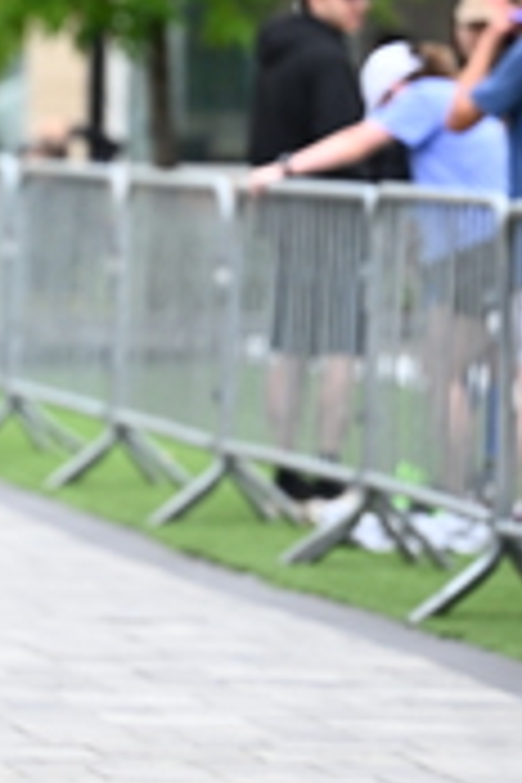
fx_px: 7895
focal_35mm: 363
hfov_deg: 3.8
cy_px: 158
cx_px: -205
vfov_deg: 5.7
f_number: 2.8
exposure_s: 1/1600
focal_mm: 115
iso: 640
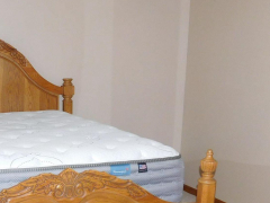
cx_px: 22
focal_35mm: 64
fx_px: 499
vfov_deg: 22.5
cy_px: 175
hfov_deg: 28.9
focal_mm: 4
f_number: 3
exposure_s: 1/30
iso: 200
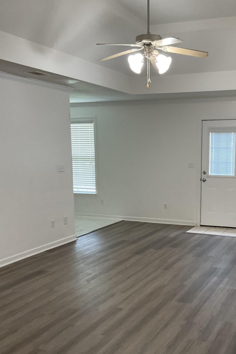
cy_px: 210
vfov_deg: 48.2
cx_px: 173
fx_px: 393
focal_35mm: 40
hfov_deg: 32.8
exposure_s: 1/60
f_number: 1.8
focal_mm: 3
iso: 160
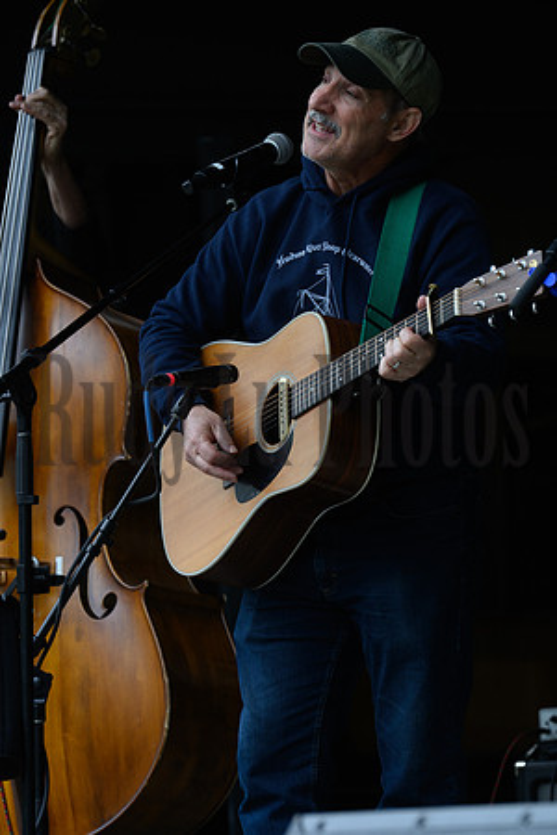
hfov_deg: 6.9
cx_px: 278
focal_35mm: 200
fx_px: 4641
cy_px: 418
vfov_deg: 10.3
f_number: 8
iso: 800
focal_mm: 200
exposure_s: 1/500
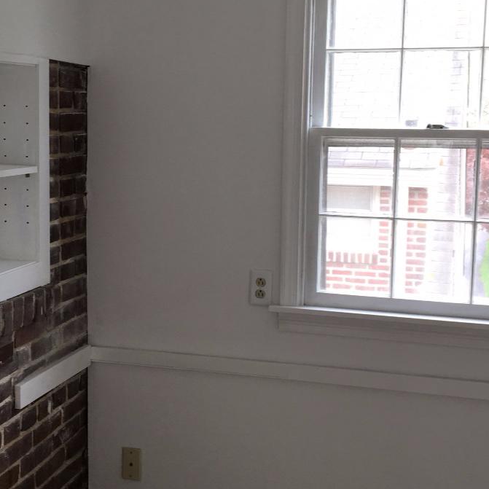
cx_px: 187
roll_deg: -2.3
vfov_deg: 31.1
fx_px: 879
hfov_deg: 31.0
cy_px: 224
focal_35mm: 55
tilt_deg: -6.7
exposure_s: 1/60
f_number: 2.2
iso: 32
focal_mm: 4.15
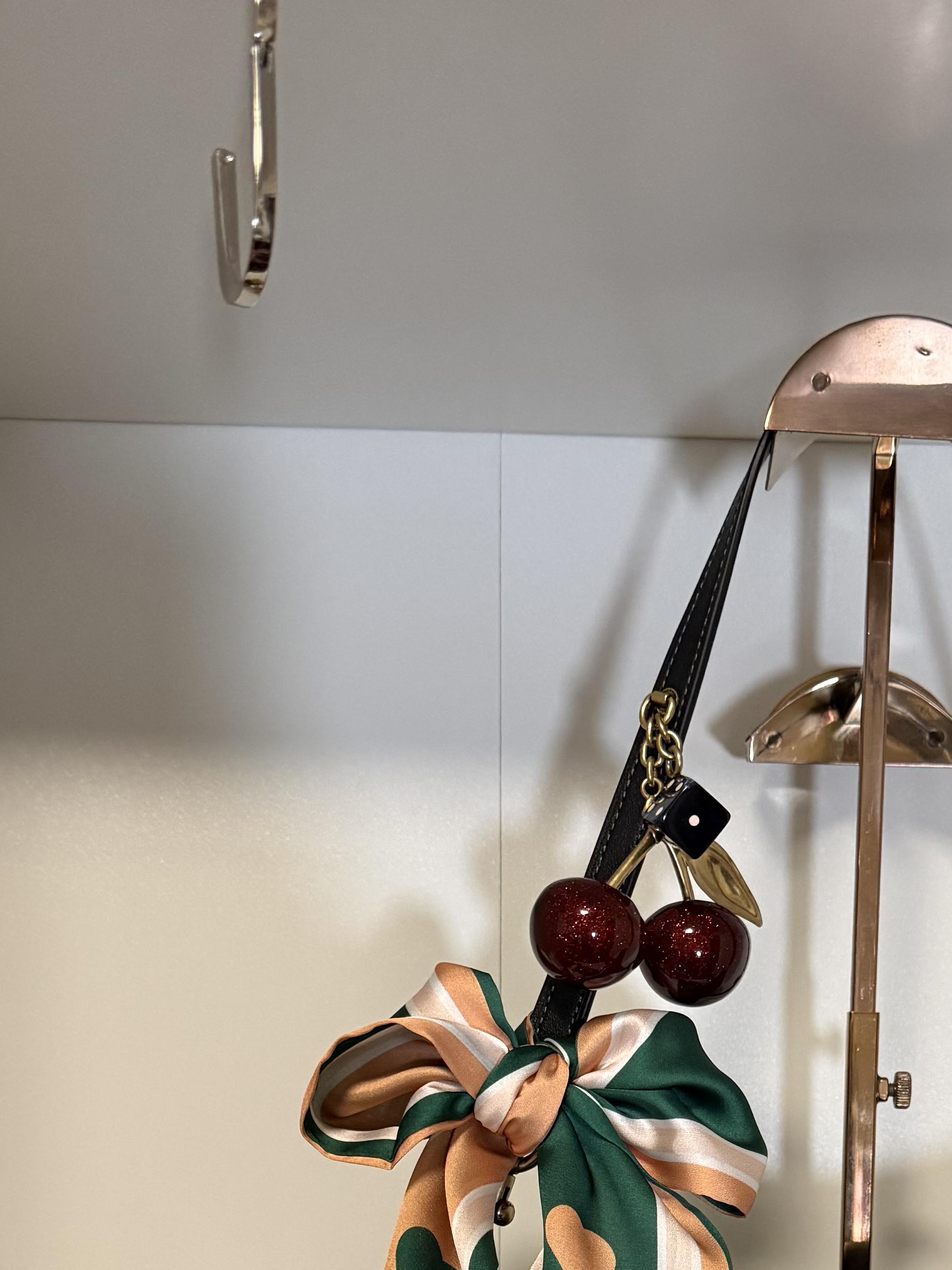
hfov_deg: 27.1
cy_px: 1229
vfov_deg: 33.5
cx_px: 716
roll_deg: -0.1
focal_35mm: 53
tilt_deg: -0.8
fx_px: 1944
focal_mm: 6.76
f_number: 1.78
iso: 500
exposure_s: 1/60
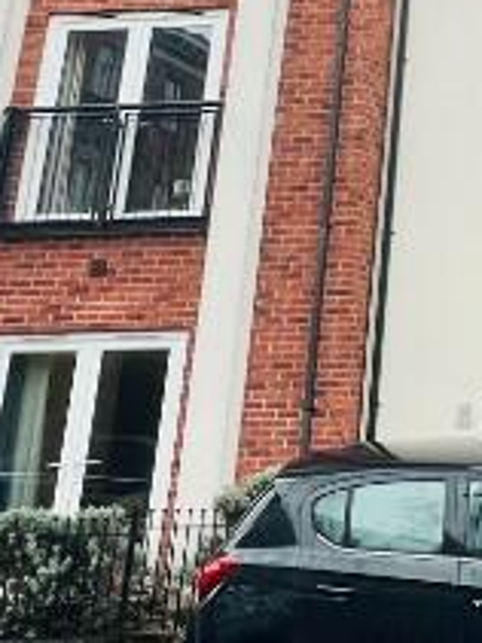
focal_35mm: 63
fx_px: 1171
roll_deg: +1.1
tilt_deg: +23.0
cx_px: 708
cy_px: -137
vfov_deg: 27.0
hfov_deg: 20.2
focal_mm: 1.57
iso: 50
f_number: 1.8
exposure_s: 1/99
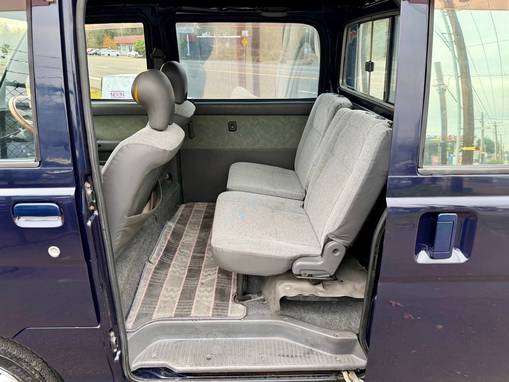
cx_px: 254
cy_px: 191
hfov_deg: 71.6
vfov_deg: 56.8
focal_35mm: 24
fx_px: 353
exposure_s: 1/138
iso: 125
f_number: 1.78
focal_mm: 6.76
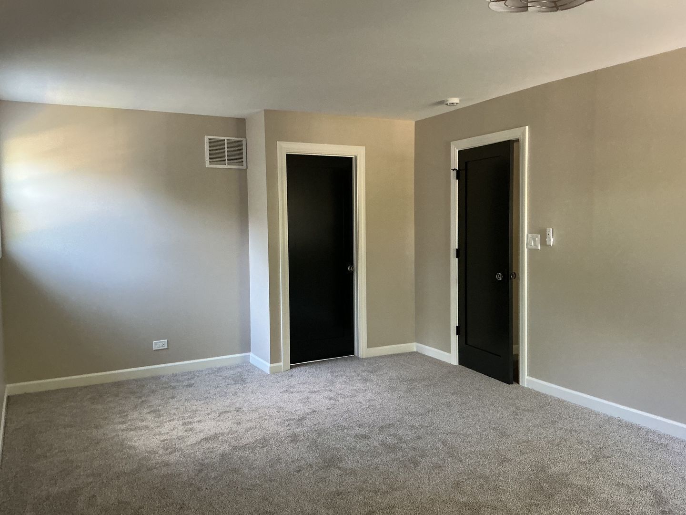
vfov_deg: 48.2
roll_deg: +1.1
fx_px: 575
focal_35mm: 29
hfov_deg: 61.7
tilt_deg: -4.4
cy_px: 258
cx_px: 343
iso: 250
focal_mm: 3
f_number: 1.8
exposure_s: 1/60
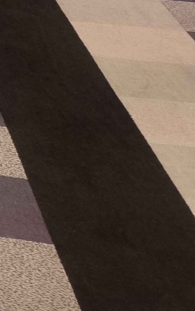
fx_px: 1275
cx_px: -709
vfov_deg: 12.8
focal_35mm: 150
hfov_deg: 6.3
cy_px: -234
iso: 250
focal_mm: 6.45
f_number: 1.62
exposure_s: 1/120
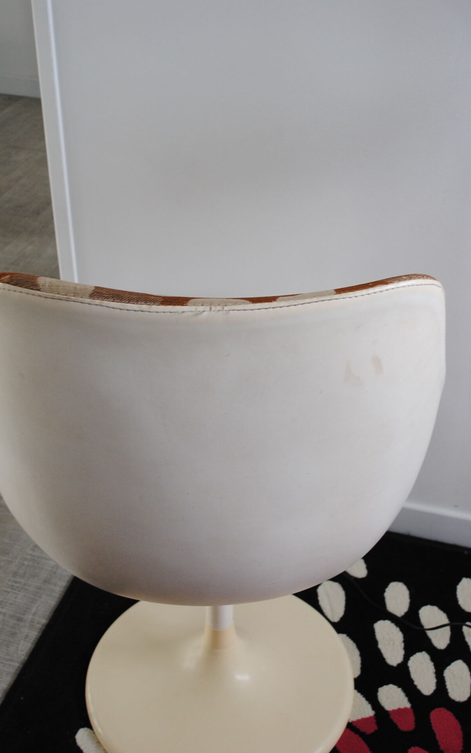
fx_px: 1048
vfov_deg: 39.6
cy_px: 382
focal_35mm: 51
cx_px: 267
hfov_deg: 25.3
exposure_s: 1/30
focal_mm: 22
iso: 250
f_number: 3.8
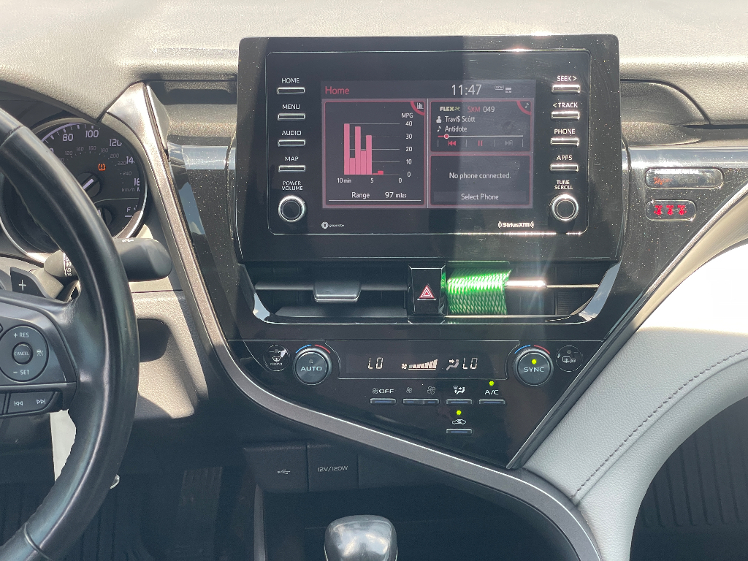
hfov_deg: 36.8
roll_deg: +0.2
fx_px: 1124
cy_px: 280
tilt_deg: -27.3
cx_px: 374
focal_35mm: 52
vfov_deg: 28.0
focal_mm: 6
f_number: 2
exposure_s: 1/122
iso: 100
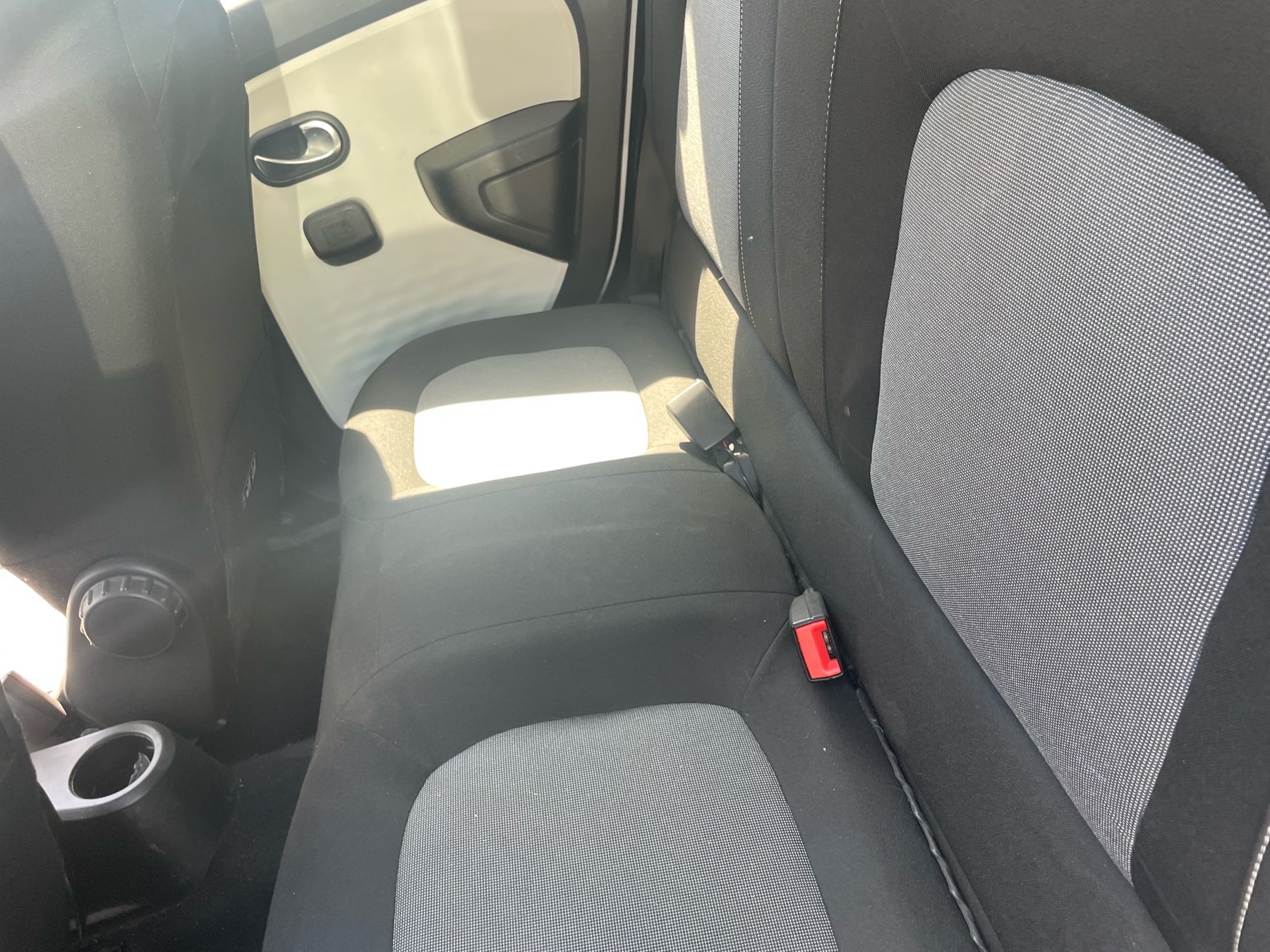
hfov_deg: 67.3
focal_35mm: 26
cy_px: 476
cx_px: 635
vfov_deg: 53.1
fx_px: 954
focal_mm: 4.2
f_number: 1.6
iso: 80
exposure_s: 1/121
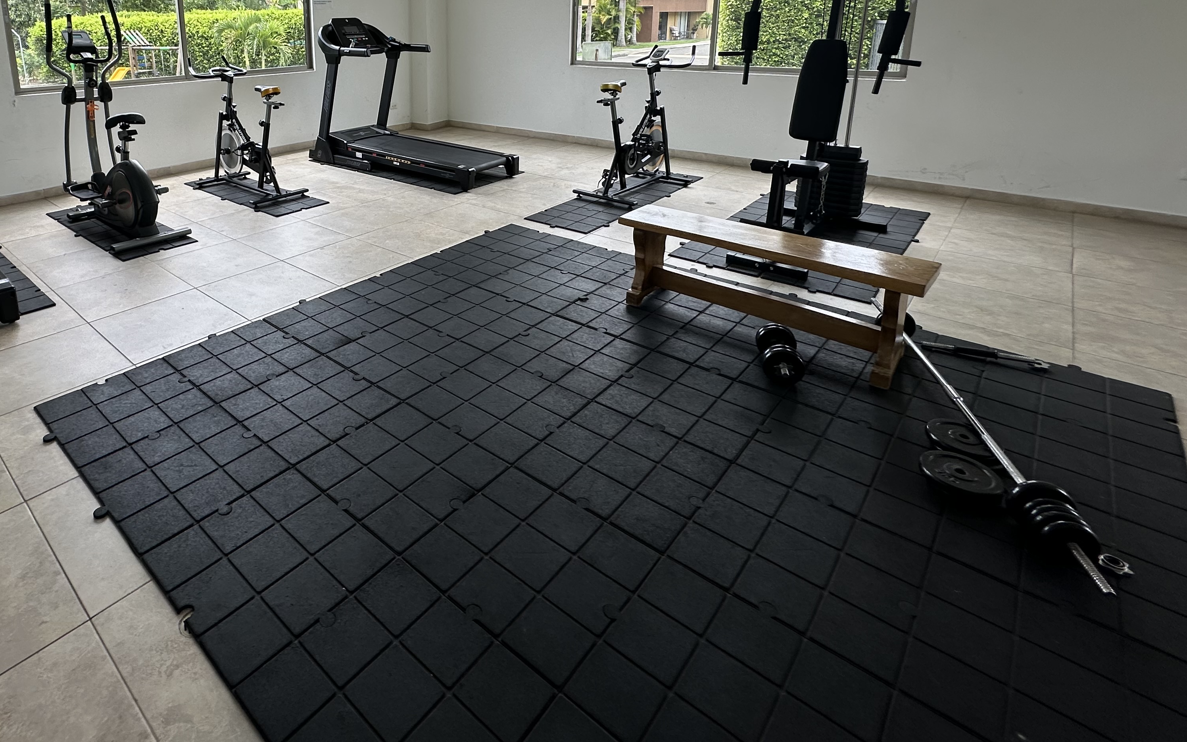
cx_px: 405
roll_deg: +2.5
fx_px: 647
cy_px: 162
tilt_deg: -11.9
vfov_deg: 55.9
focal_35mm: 20
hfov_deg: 82.4
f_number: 2.2
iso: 50
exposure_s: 1/383
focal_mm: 2.22
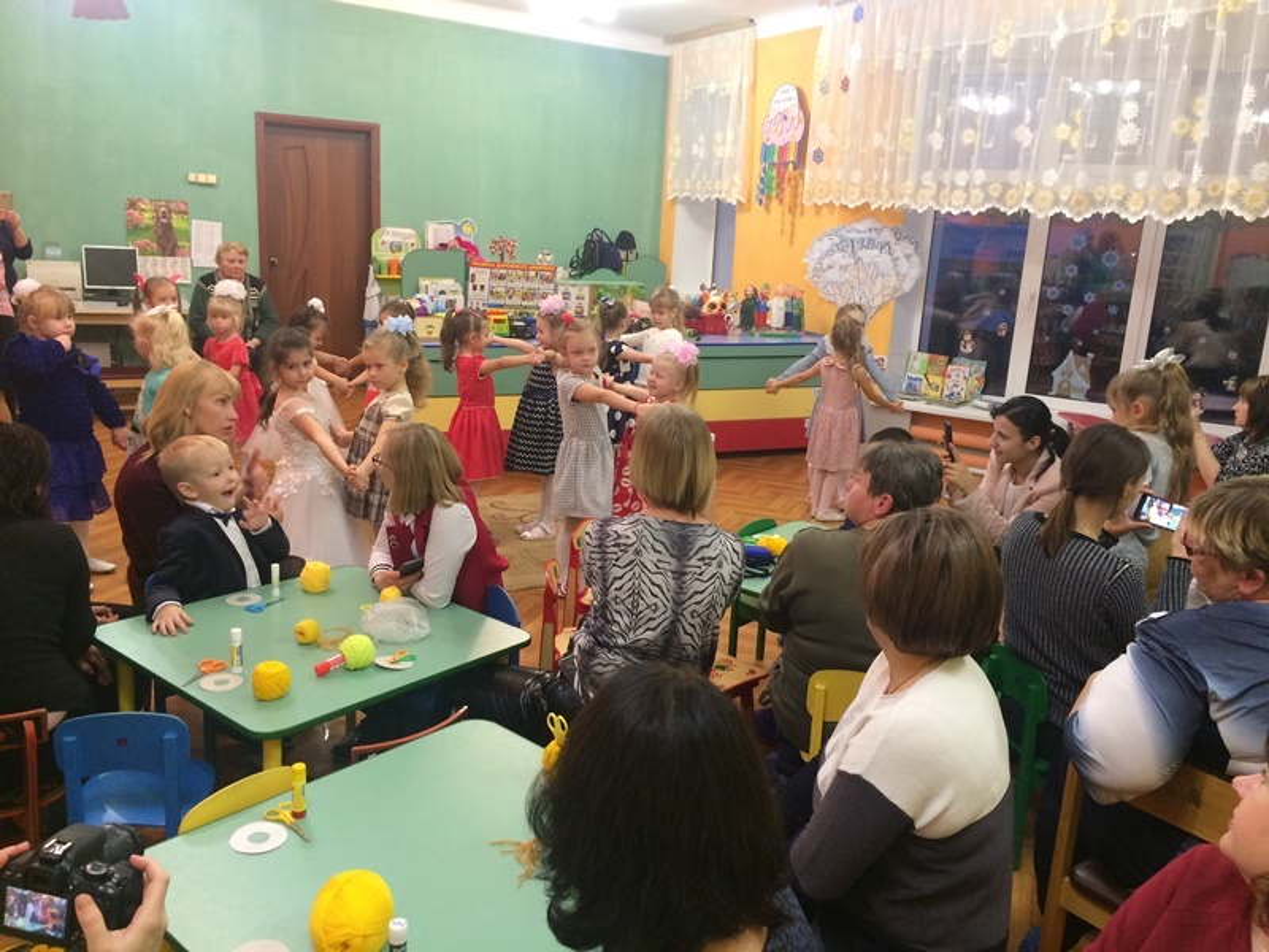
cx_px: 634
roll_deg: -2.5
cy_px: 476
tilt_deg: -13.4
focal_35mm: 29
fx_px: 1063
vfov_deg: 48.2
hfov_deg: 61.7
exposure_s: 1/33
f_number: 2.2
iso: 250
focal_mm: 4.15
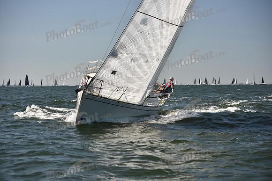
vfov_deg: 14.0
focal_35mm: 98
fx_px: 741
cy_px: 90
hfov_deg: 20.8
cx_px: 136
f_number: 3.5
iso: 250
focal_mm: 98
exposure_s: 1/1250
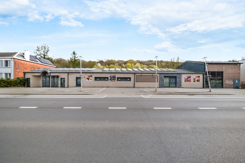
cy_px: 82
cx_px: 122
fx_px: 82
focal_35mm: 12
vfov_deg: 90.0
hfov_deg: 112.6
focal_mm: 12
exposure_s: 1/125
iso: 100
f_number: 13
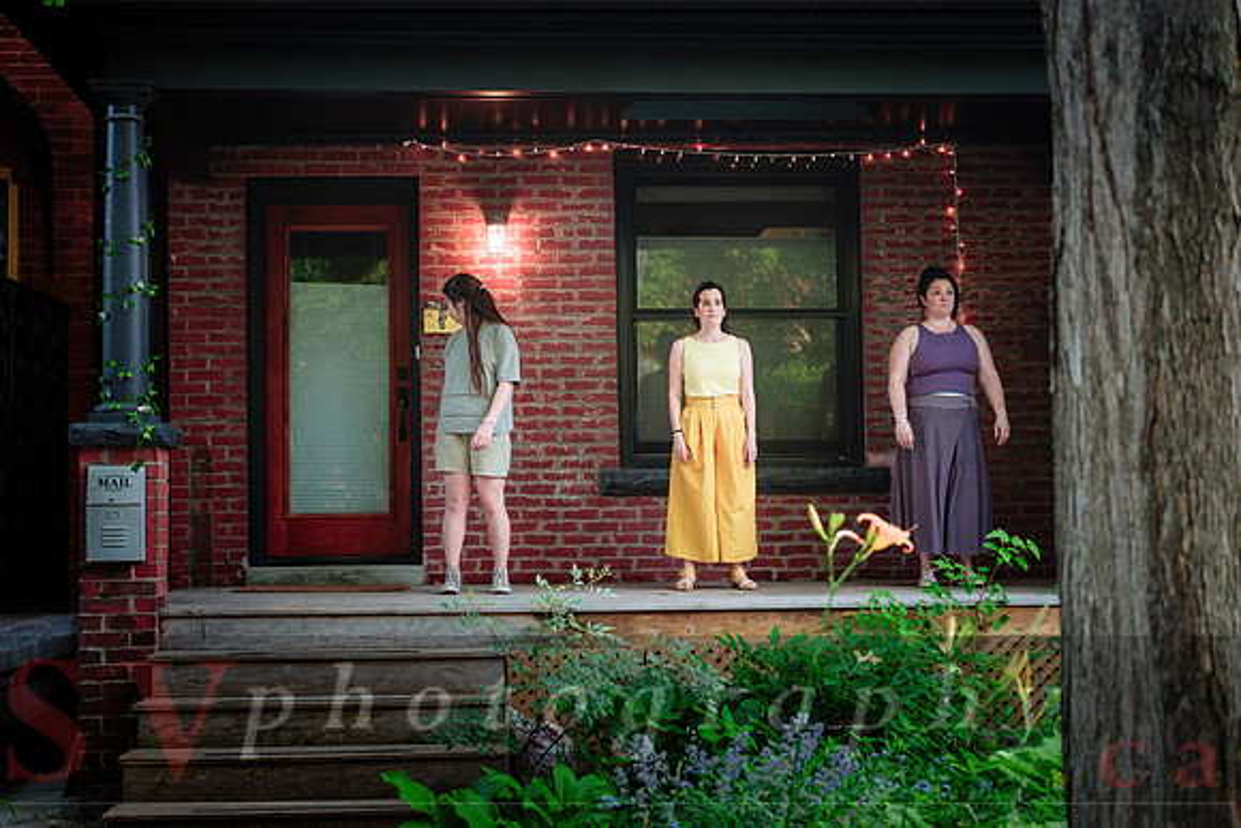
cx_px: 567
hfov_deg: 42.2
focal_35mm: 47
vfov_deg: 28.9
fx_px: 1607
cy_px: 450
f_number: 1.8
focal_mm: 28.1
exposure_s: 1/160
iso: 500
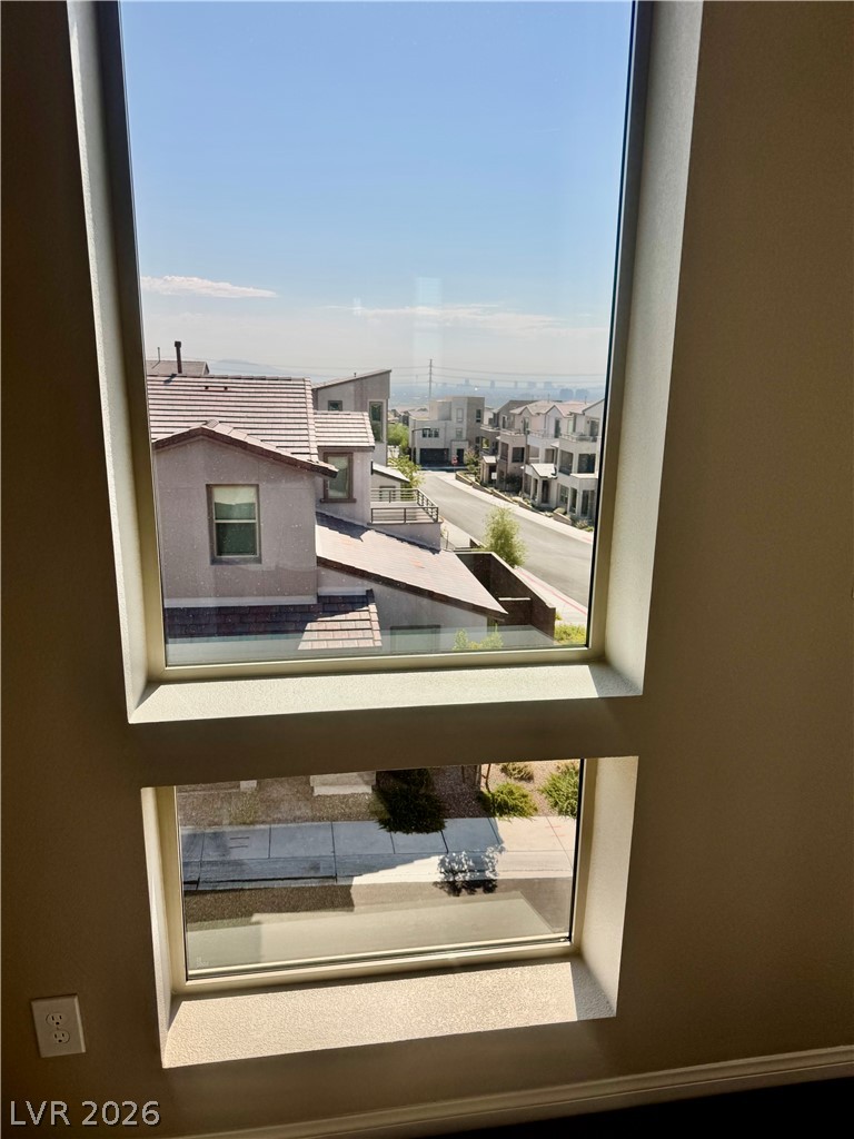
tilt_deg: -15.0
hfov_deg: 56.8
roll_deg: -0.2
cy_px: 570
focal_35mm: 24
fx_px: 789
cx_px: 427
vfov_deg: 71.6
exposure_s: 1/5814
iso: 80
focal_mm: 6.76
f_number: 1.78
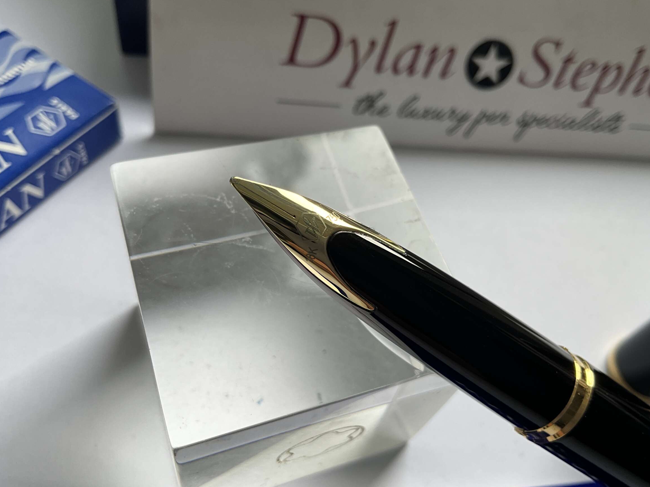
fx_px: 601
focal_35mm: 32
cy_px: 252
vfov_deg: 44.2
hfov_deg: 56.7
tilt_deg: -56.4
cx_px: 352
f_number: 1.8
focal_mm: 3
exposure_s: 1/123
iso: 16
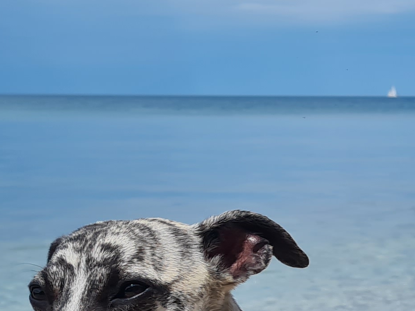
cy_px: 433
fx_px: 1355
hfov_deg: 17.1
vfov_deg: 12.6
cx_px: 403
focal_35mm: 113
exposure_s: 1/4320
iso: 50
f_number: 1.8
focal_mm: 5.4
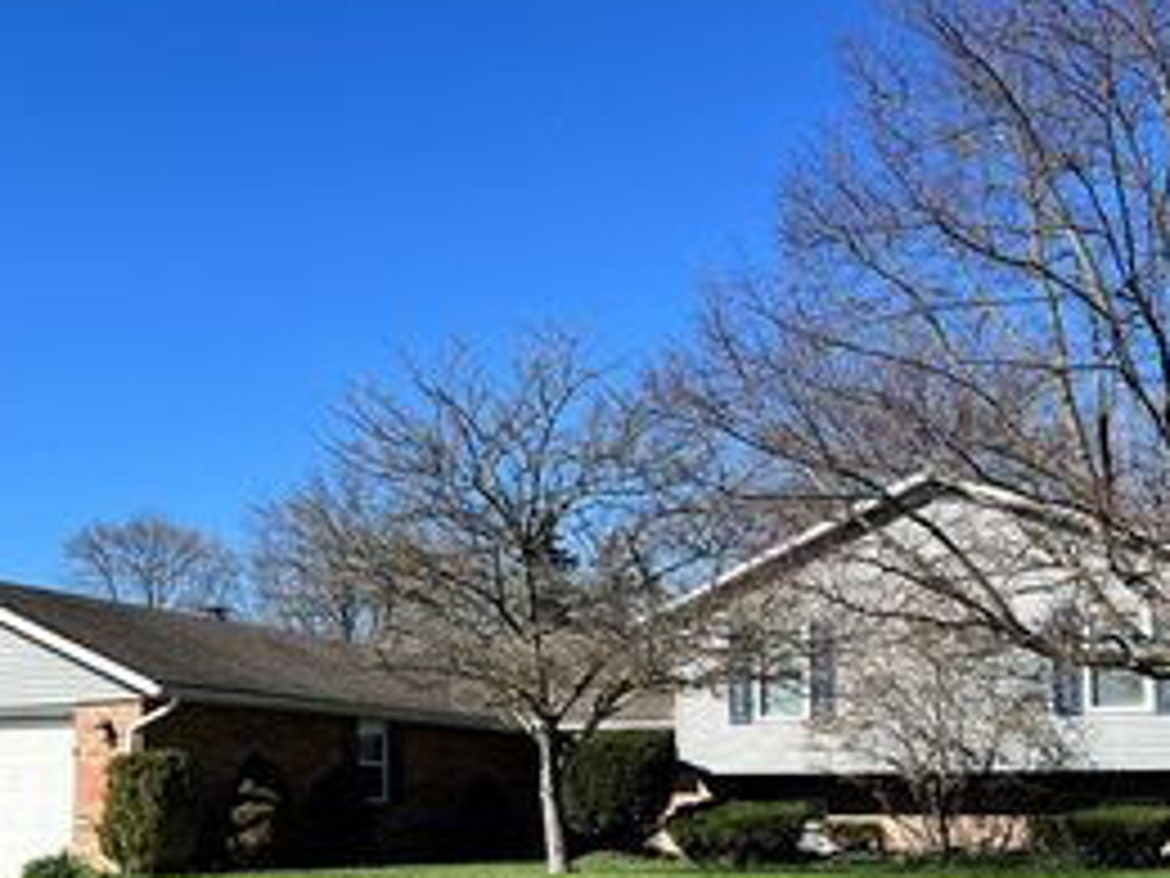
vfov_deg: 28.8
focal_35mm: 50
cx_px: 500
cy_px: 637
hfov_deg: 38.1
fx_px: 1690
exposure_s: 1/3257
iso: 50
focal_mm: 5.7
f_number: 1.5
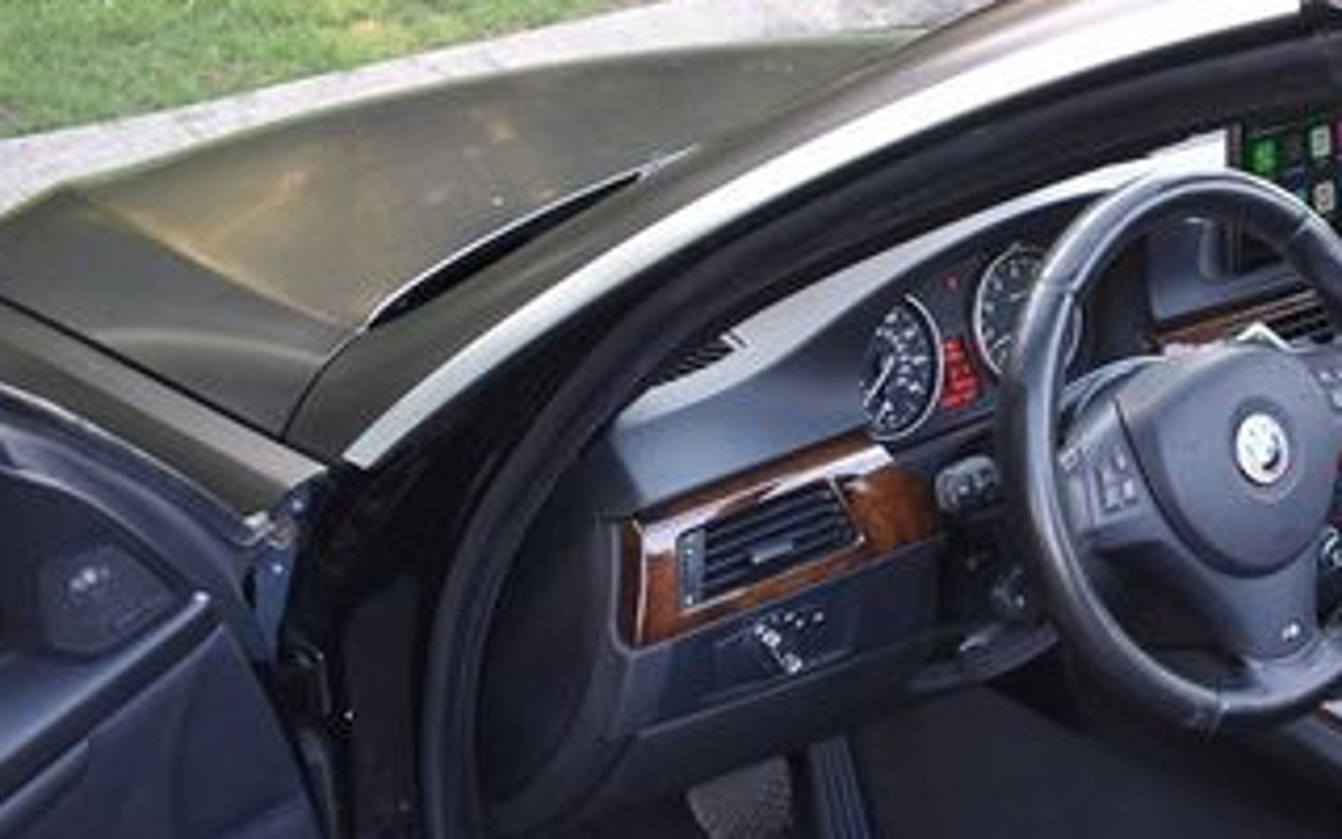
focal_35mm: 55
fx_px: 2012
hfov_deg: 35.1
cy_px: 631
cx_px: 1162
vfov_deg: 23.3
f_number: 3.5
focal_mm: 18
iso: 640
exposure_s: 1/250
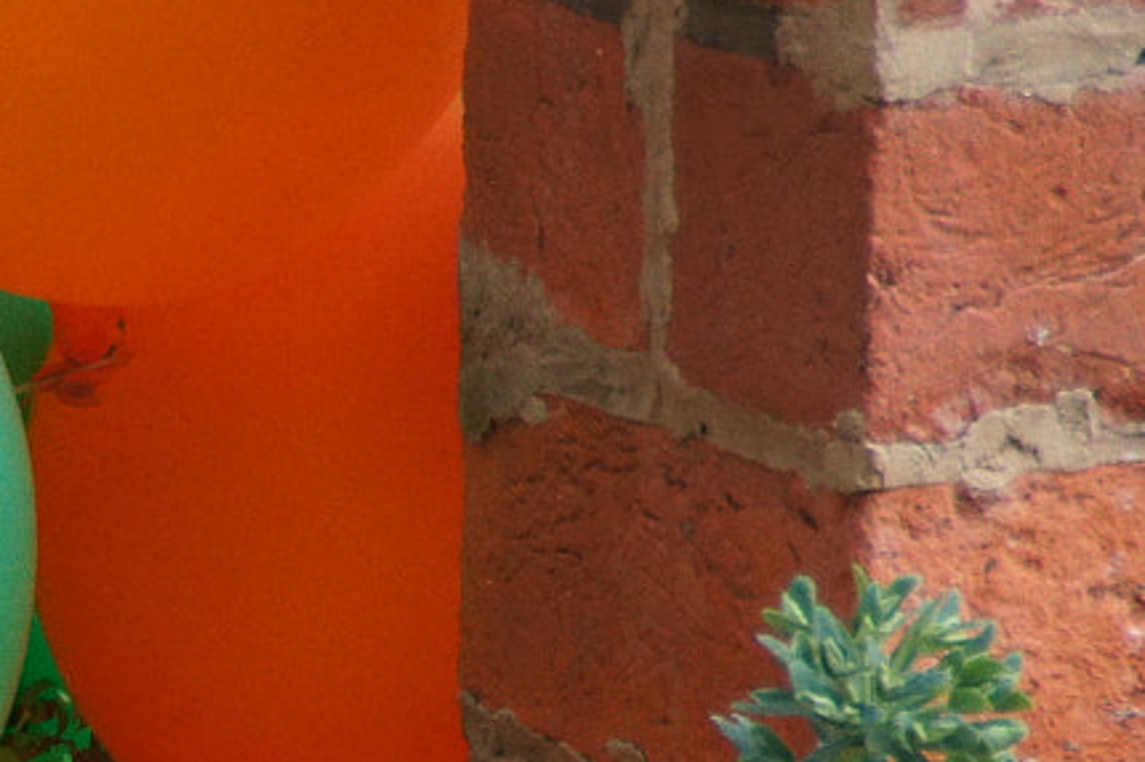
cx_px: -895
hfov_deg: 2.3
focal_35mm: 893
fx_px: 28380
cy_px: 931
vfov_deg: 1.5
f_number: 6.3
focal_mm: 160
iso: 1250
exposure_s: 1/250
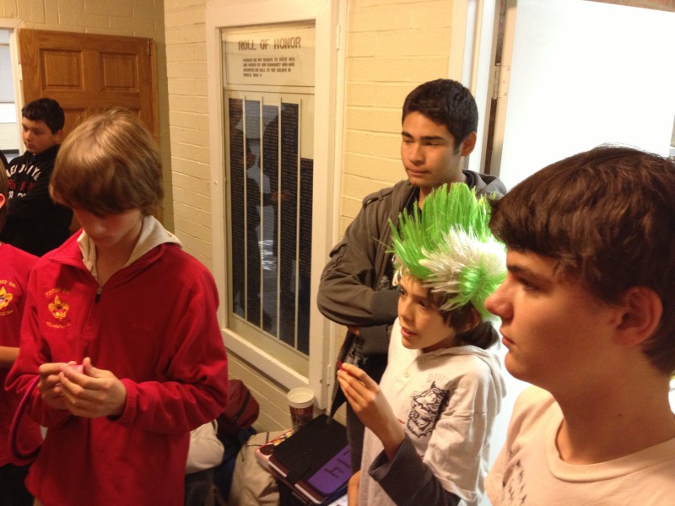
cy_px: 253
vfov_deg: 40.7
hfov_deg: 52.6
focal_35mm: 35
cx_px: 338
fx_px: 682
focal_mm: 4.28
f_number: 2.4
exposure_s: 1/20
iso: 250
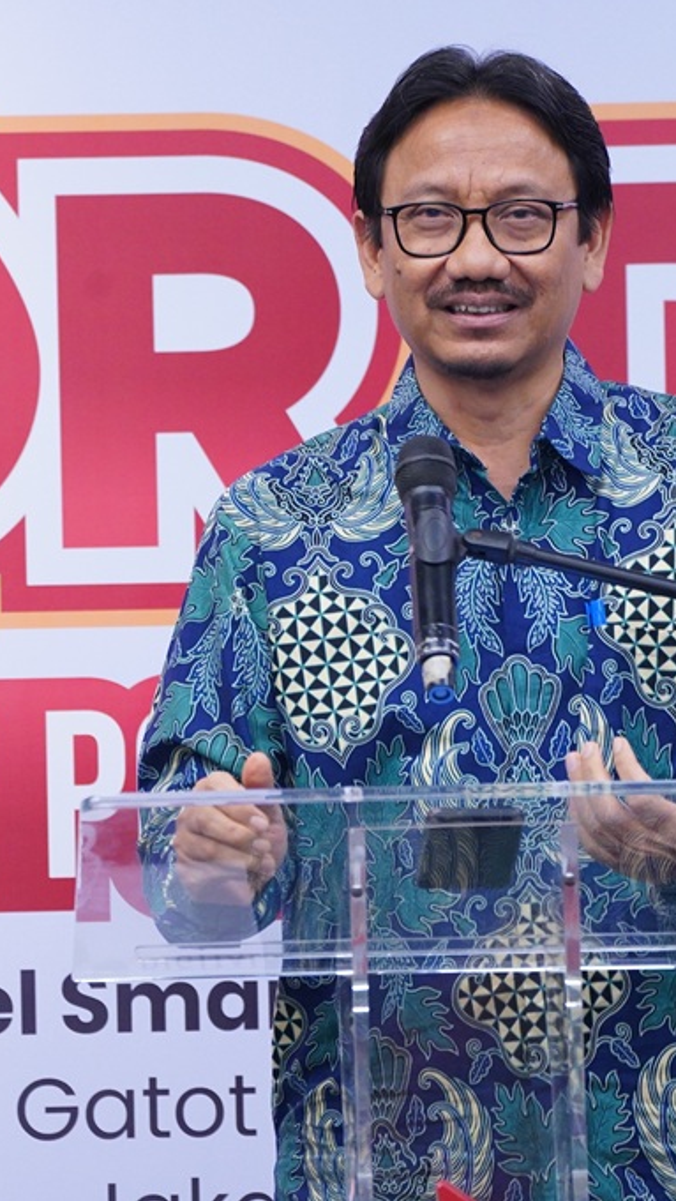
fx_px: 11970
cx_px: 209
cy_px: 600
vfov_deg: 5.7
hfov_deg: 3.2
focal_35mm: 376
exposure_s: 1/50
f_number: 5.6
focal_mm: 238
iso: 6400
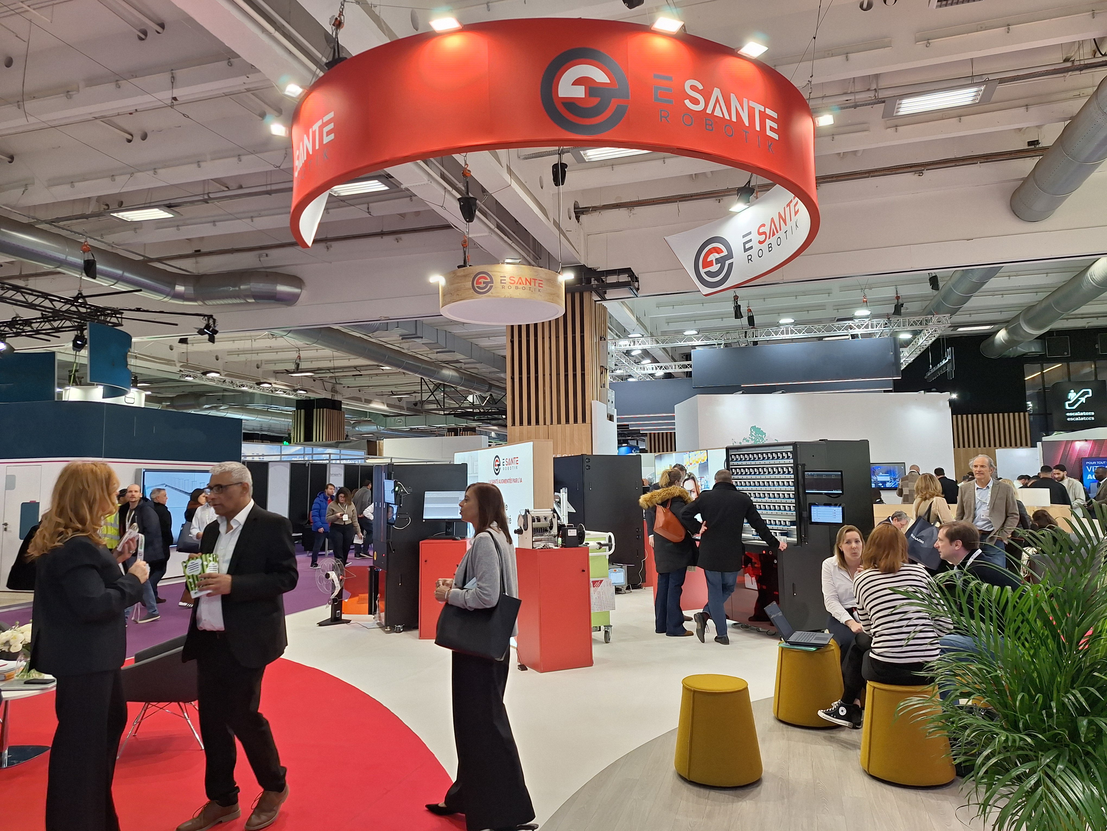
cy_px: 416
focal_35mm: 23
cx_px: 554
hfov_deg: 73.9
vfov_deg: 58.9
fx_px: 736
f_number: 1.8
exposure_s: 1/100
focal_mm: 5.54
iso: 40
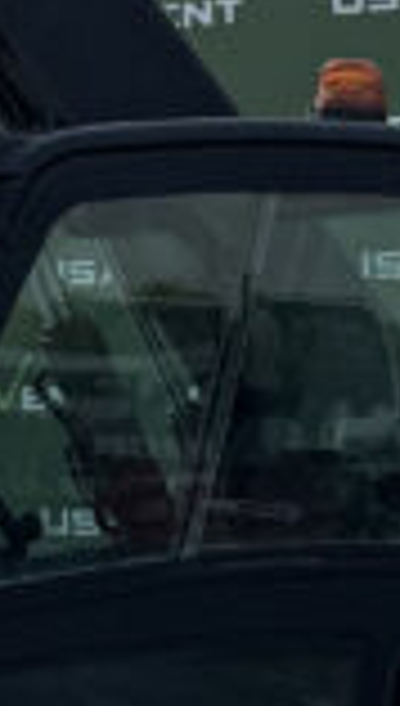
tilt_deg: +8.0
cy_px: -13
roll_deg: -1.5
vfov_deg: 12.5
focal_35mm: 170
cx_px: -157
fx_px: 3187
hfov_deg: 7.1
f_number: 1.78
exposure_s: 1/4049
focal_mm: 6.76
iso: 80
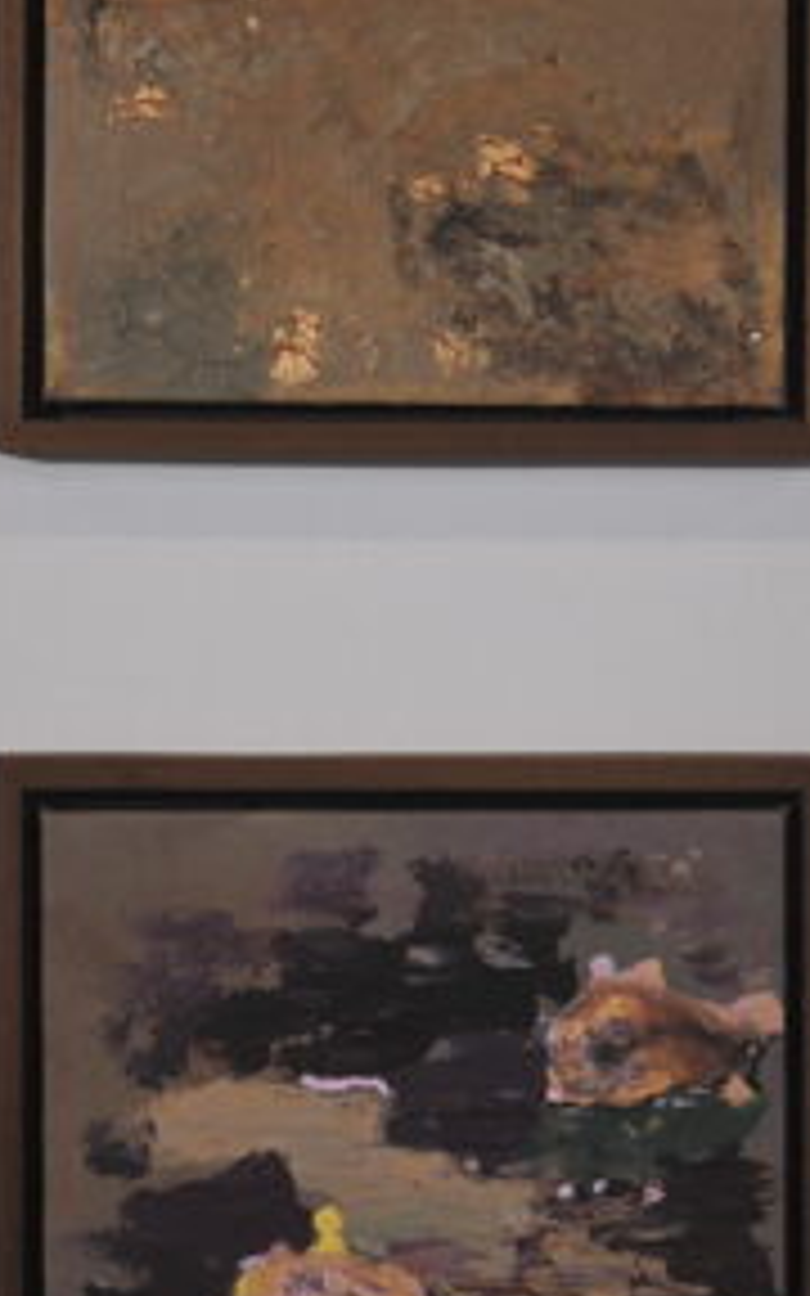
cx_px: 470
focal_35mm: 217
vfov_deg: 9.7
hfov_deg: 6.0
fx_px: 7664
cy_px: 531
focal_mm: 60
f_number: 4
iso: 800
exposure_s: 1/200
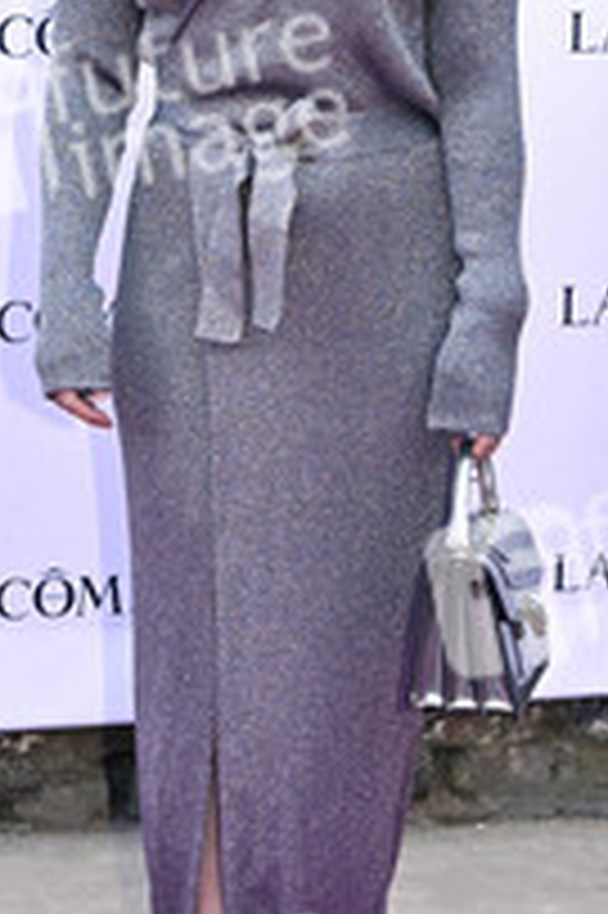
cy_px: 347
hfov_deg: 18.1
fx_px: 1903
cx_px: 248
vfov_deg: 26.9
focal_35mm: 75
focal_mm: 38
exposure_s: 1/200
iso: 800
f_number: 7.1
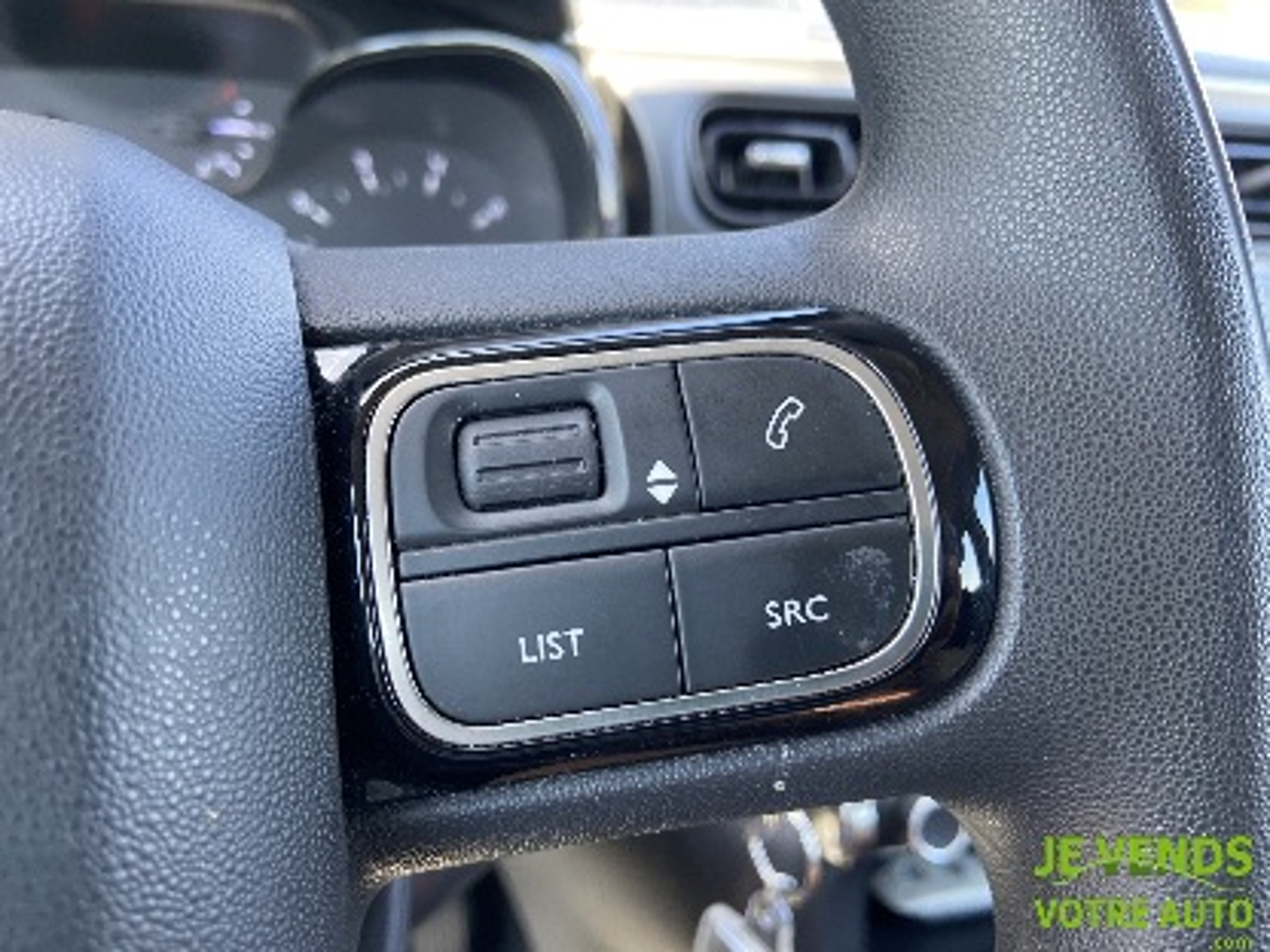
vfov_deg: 54.9
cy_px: 476
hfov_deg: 69.4
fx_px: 917
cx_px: 635
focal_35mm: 25
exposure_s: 1/92
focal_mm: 4.25
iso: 125
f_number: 1.8
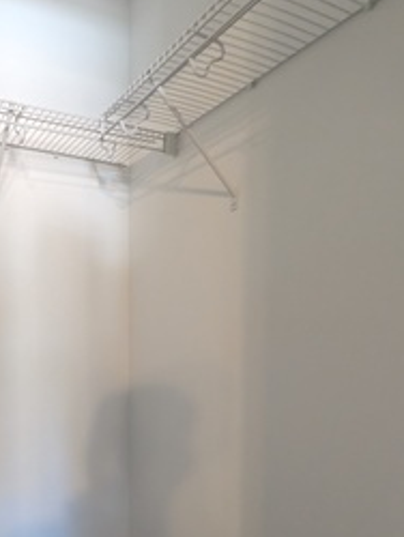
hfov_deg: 49.5
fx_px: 404
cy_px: 357
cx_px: 72
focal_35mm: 26
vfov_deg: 65.5
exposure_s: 1/30
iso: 334
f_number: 2.2
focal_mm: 1.54
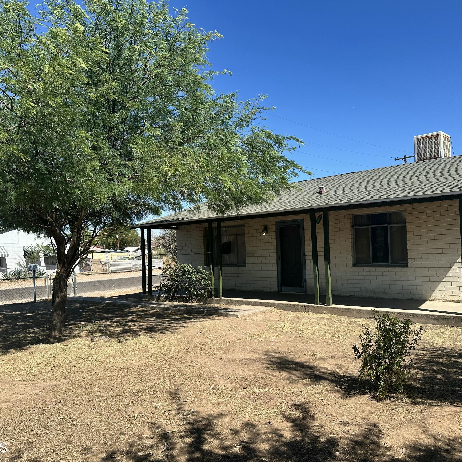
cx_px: 244
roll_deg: +1.6
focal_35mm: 29
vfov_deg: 55.6
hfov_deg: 55.6
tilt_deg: +2.0
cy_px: 232
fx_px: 438
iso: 80
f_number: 1.78
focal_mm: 6.86
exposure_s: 1/4016
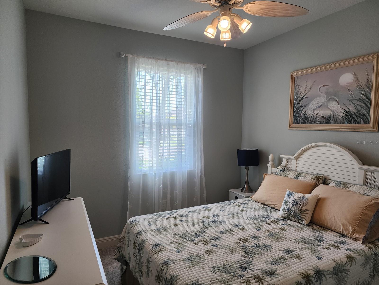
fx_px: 252
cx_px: 190
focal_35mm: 23
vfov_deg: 58.9
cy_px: 142
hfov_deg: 73.9
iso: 125
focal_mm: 6.4
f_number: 1.8
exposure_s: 1/120
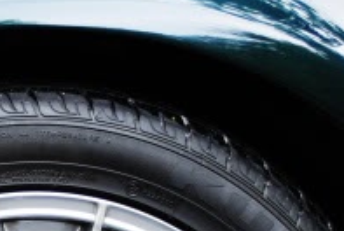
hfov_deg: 8.1
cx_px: -118
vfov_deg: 5.5
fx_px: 2383
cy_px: 309
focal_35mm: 249
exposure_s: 1/50
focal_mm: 32
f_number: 4.8
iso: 200
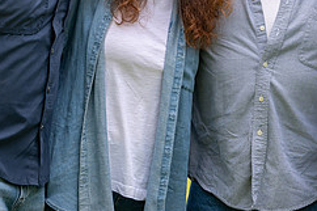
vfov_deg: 4.7
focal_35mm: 292
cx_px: 267
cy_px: -8
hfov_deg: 7.0
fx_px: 2569
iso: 400
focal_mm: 110
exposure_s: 1/800
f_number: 5
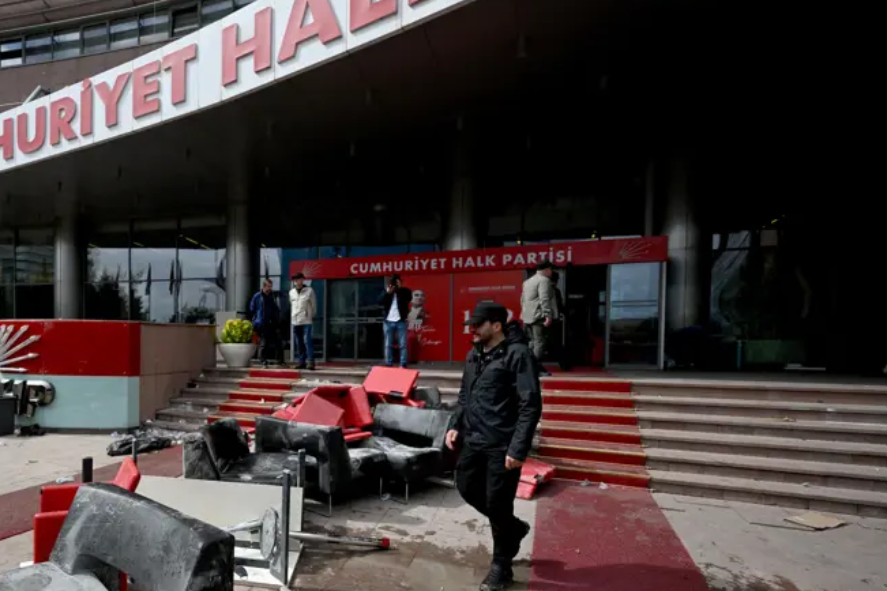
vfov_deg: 61.2
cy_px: 364
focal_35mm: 20
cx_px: 282
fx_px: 493
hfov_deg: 80.6
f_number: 2.8
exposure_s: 1/8000
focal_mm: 14
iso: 400
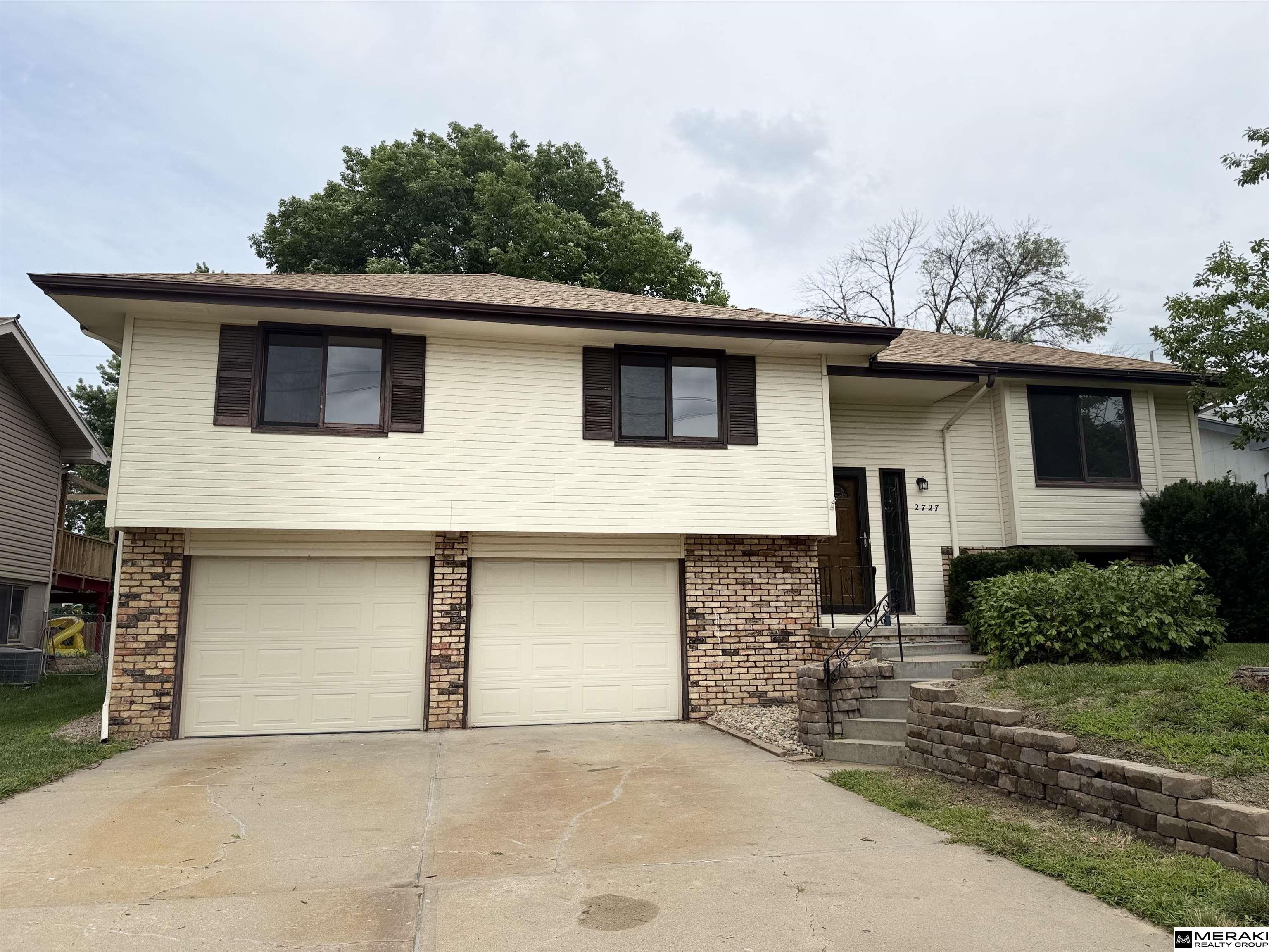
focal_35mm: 24
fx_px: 880
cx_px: 634
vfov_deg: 56.8
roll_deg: +0.7
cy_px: 476
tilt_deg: +9.8
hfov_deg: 71.6
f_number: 1.78
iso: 80
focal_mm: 6.76
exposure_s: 1/6711
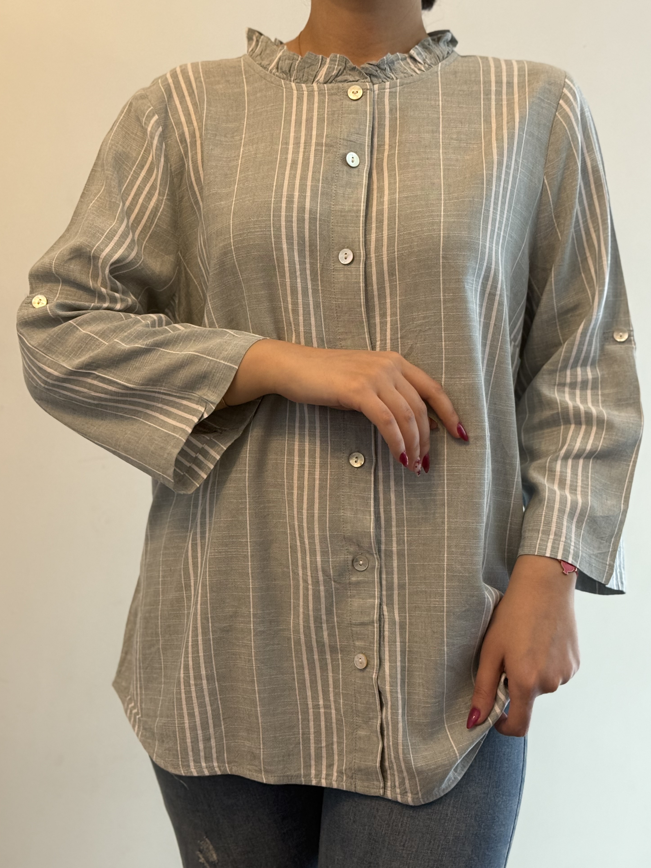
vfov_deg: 38.2
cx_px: 318
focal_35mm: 50
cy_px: 436
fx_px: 1254
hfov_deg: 29.1
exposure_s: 1/50
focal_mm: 6.76
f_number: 1.78
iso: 160
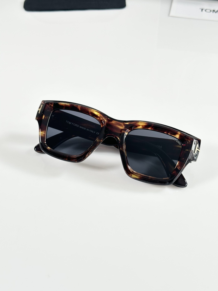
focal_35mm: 48
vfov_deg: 39.7
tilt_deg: -43.1
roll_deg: +0.5
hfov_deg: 30.3
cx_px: 109
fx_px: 403
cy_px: 146
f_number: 1.78
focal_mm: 6.86
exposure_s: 1/50
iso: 50
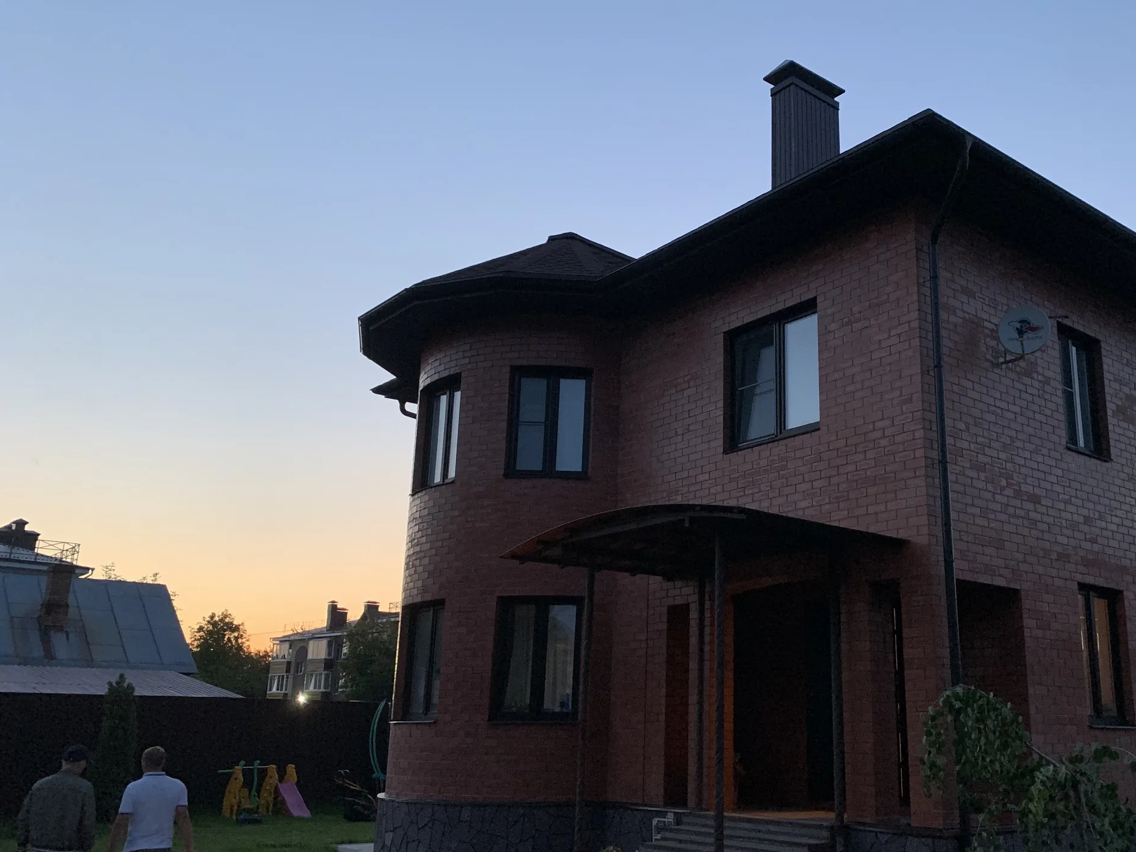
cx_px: 707
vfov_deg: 42.9
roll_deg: -0.5
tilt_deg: +16.0
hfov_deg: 54.8
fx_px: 1083
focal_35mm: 33
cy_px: 440
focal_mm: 4.25
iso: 320
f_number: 1.8
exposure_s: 1/60
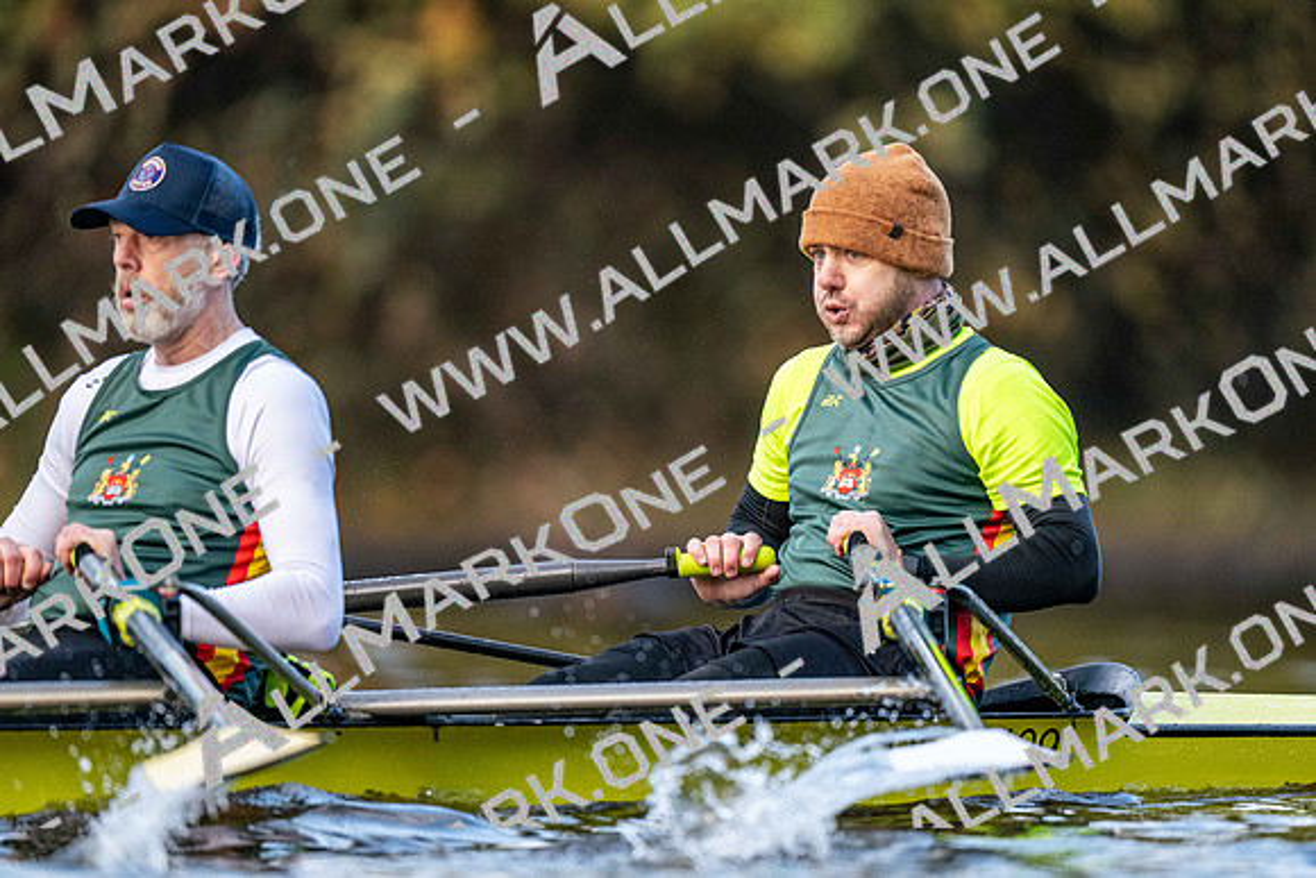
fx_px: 21937
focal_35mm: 600
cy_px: 439
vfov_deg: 2.3
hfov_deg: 3.4
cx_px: 658
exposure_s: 1/2500
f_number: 4
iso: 3200
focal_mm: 600
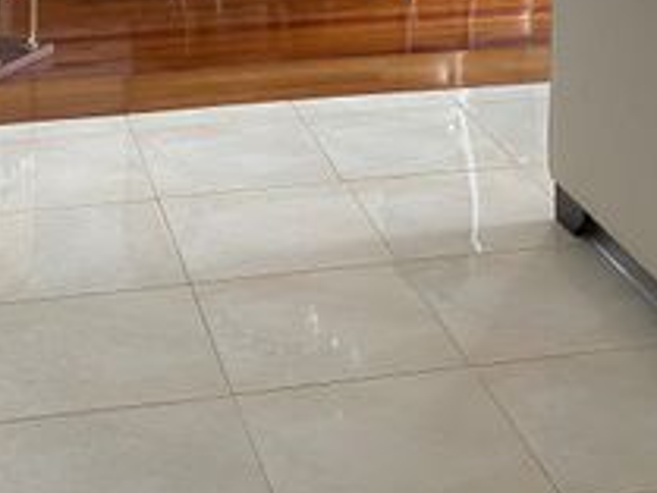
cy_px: -267
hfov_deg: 23.5
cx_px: 310
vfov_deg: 16.1
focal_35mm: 83
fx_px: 1576
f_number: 1.8
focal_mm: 4.25
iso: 80
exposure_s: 1/60
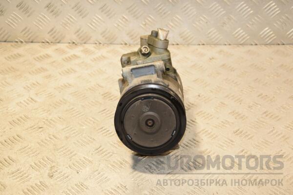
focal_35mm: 68
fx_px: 549
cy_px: 98
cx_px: 146
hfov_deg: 29.9
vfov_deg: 20.2
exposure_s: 1/200
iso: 800
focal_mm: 45
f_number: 6.3
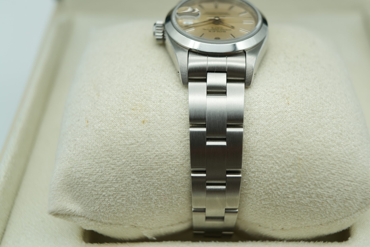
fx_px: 421
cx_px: 216
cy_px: 103
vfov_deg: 32.6
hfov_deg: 47.2
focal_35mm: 41
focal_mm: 35
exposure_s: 1/250
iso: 400
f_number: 5
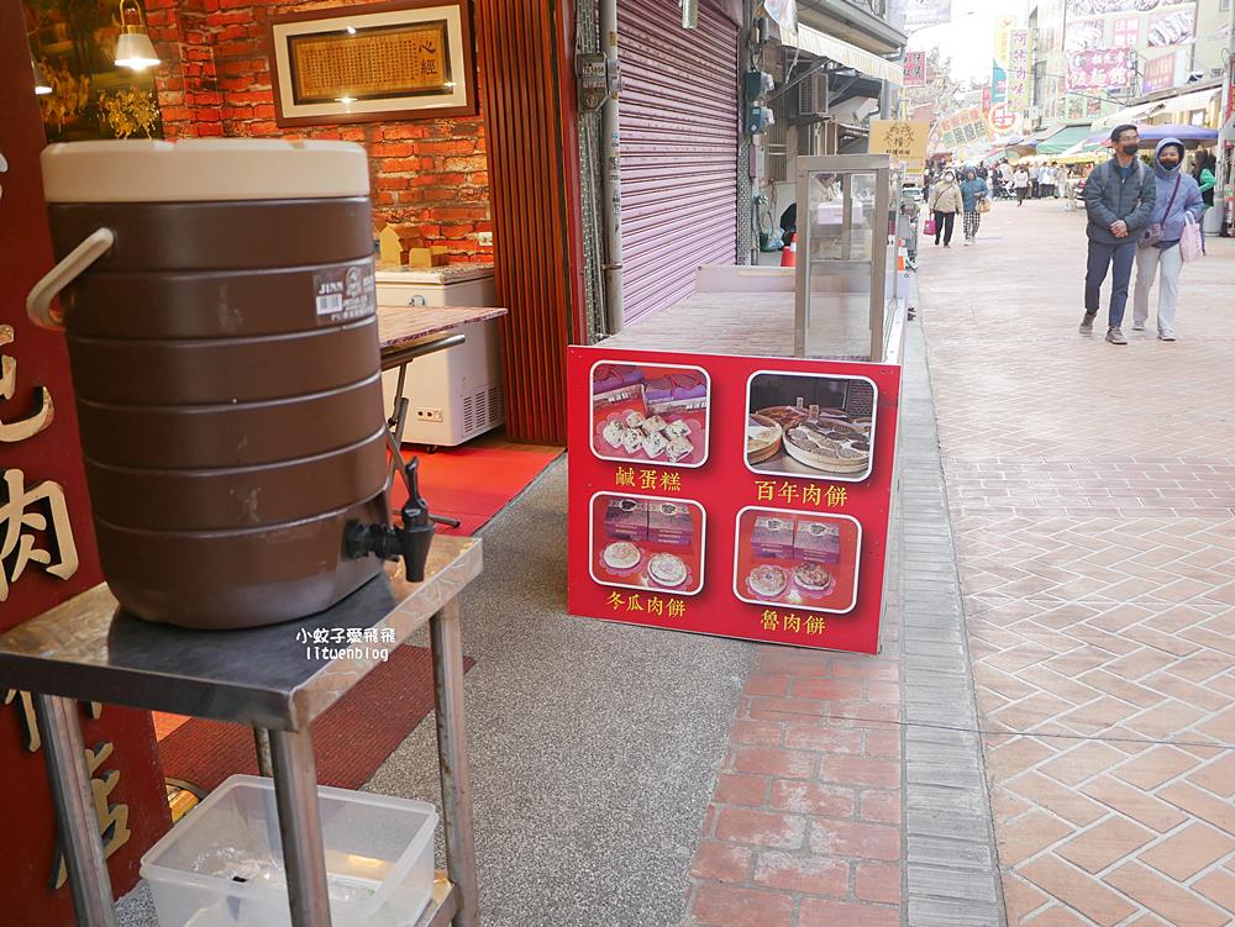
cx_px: 618
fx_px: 999
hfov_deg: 63.4
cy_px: 464
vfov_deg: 49.8
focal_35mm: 28
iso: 320
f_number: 2.5
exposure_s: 1/60
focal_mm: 14
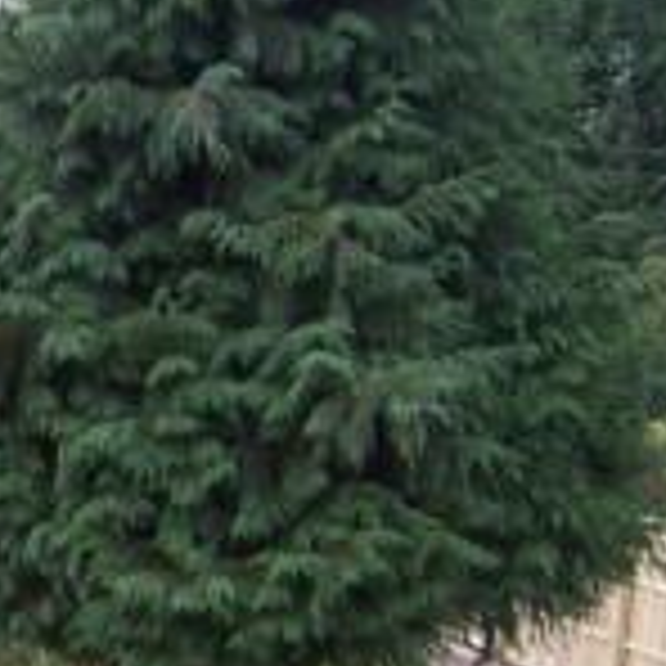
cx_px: -349
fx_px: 1741
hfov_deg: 18.9
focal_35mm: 80
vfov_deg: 21.4
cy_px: 515
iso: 64
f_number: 2.8
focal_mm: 3.8
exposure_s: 1/125
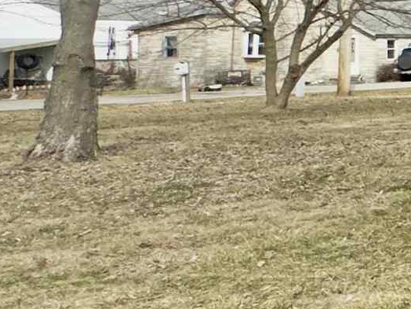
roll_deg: -0.7
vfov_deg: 17.6
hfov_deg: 12.9
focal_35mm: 82
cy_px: -2
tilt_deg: +0.5
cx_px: 1119
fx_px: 974
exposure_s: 1/2208
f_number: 2.2
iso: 50
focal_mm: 2.22
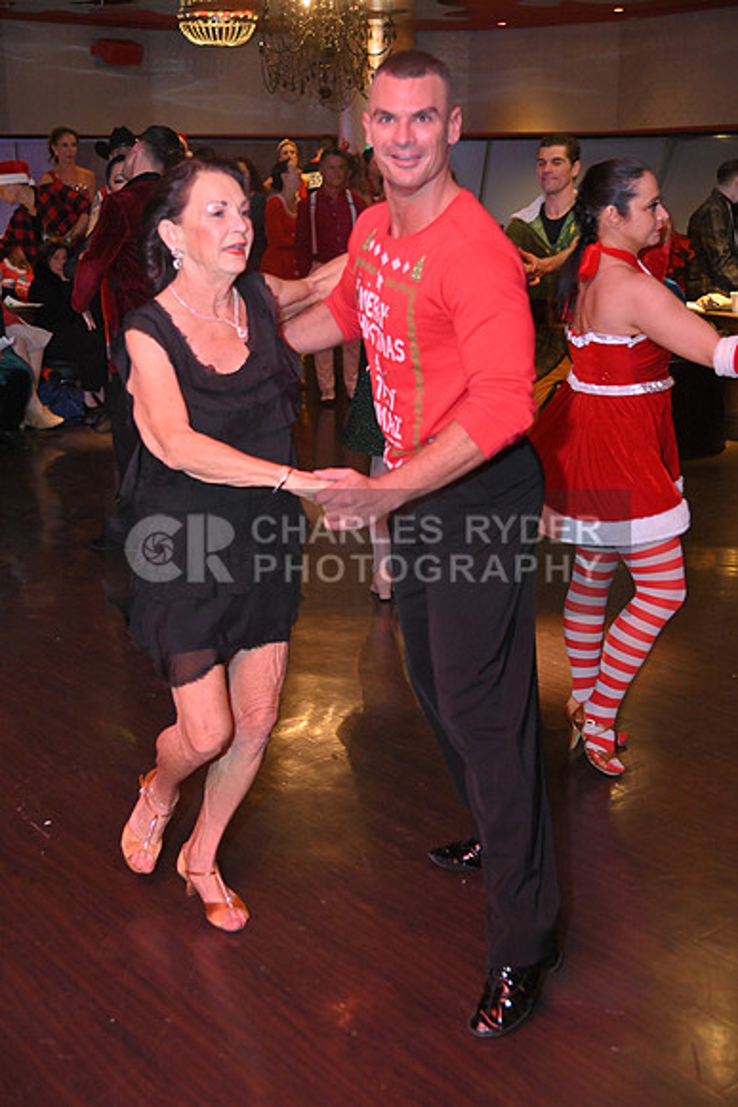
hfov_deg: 29.3
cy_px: 554
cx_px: 369
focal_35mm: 46
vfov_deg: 42.7
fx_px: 1414
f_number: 4
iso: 4000
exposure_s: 1/100
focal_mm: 46
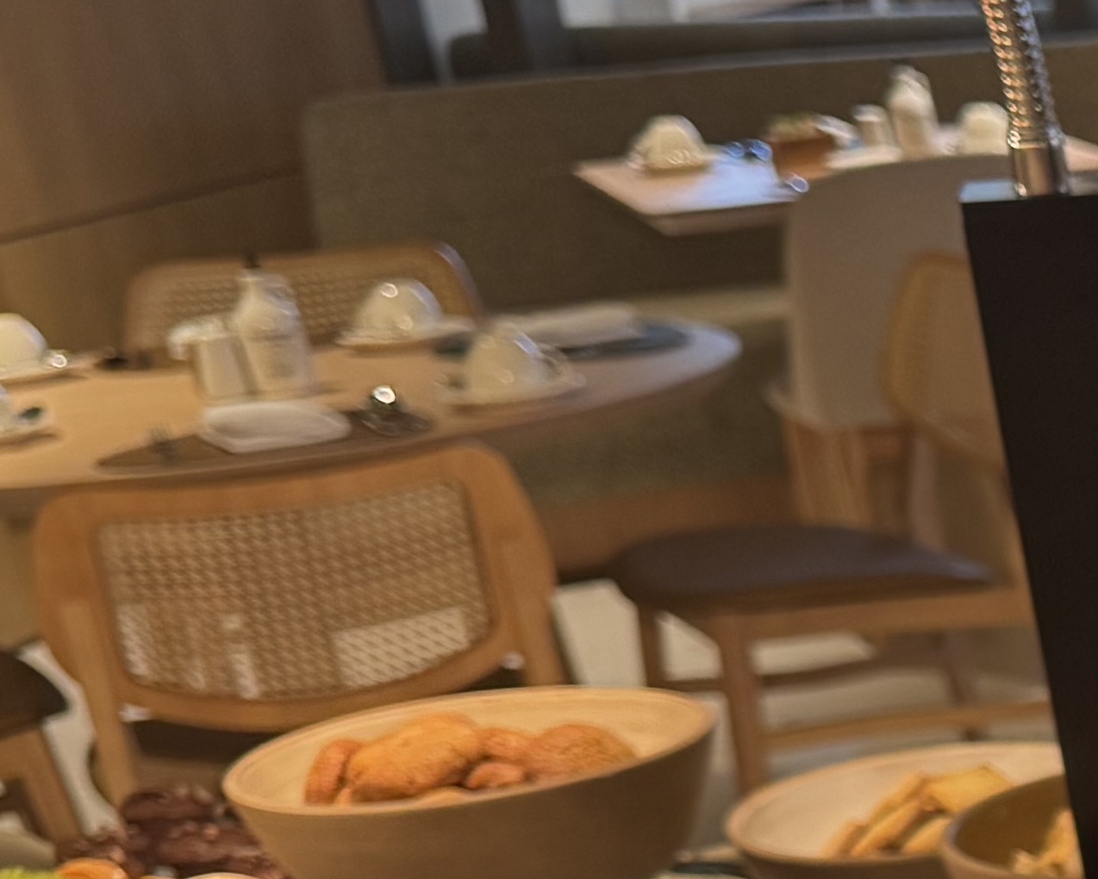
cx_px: 2231
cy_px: 1312
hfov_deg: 14.8
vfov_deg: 13.8
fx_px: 3413
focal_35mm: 105
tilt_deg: -25.1
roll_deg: +2.5
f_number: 1.78
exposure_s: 1/60
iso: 160
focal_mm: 6.76
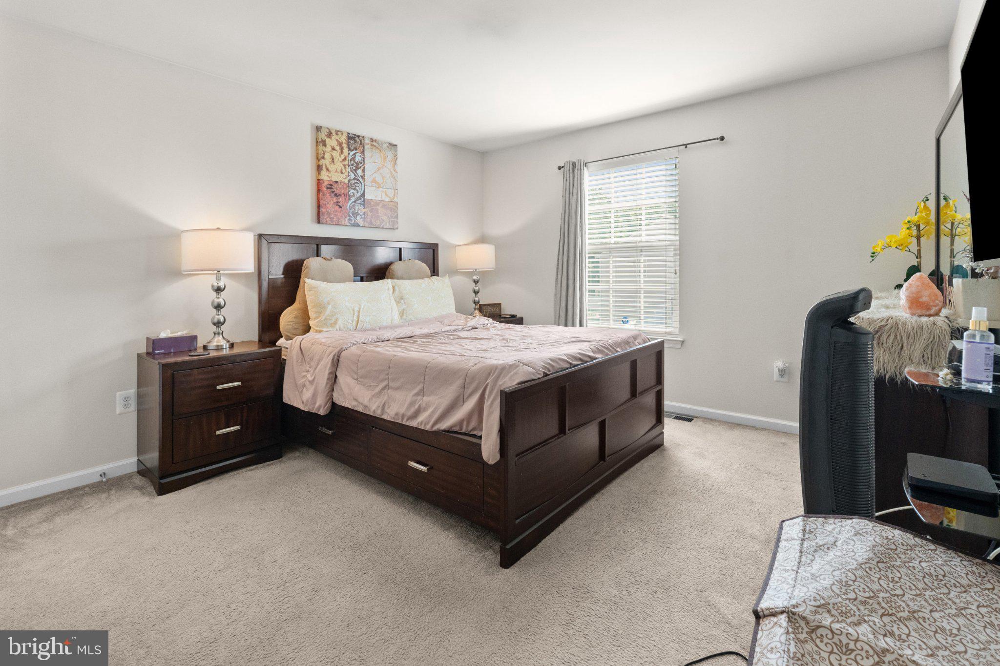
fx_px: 444
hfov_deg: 96.8
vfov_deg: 73.7
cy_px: 333
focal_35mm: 16
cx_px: 500
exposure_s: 1/13
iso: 800
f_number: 8
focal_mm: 16
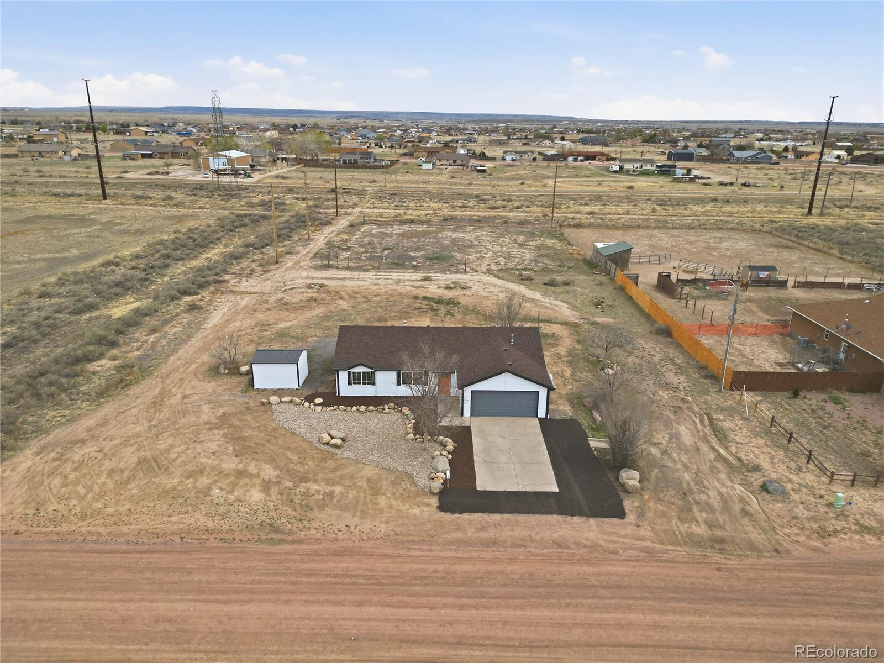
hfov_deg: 71.6
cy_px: 332
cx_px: 442
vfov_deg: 56.8
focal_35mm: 24
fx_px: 613
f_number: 1.7
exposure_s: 1/2500
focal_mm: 6.7
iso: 110
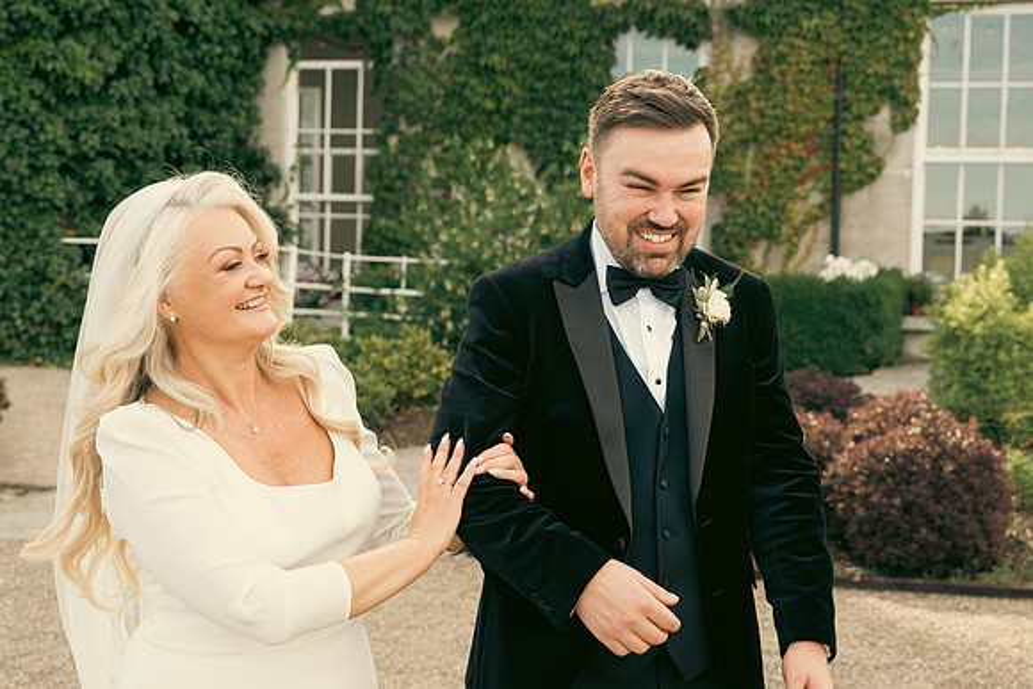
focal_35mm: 54
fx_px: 1550
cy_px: 344
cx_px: 516
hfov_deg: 36.9
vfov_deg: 25.1
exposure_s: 1/400
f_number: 3.2
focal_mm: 36
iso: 125
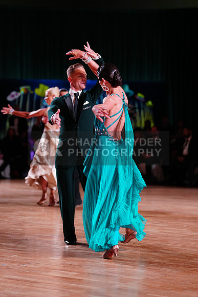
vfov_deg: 20.0
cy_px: 148
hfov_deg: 13.4
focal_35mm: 102
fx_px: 841
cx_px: 99
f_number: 2.8
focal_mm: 102
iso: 1600
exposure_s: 1/400
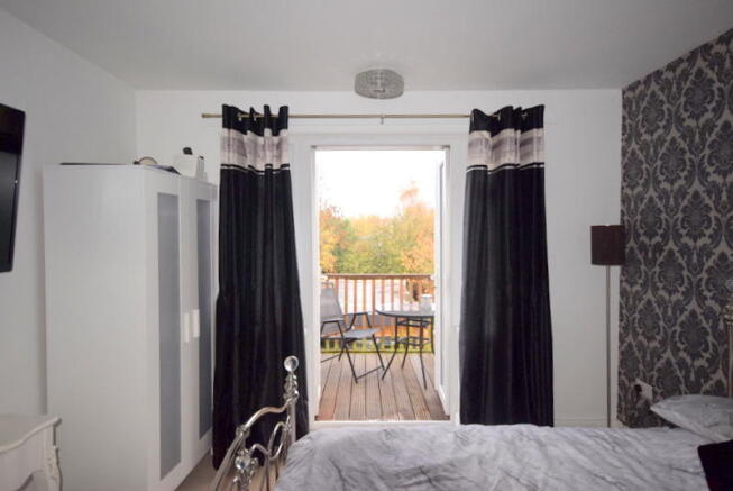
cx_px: 366
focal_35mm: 20
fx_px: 397
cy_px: 246
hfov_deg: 85.4
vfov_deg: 63.4
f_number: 4.5
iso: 900
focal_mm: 13
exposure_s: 1/60
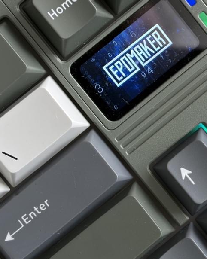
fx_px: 774
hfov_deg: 15.2
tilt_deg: -87.5
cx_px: 125
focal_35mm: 101
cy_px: 117
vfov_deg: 19.0
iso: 40
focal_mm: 5.96
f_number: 1.6
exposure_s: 1/121
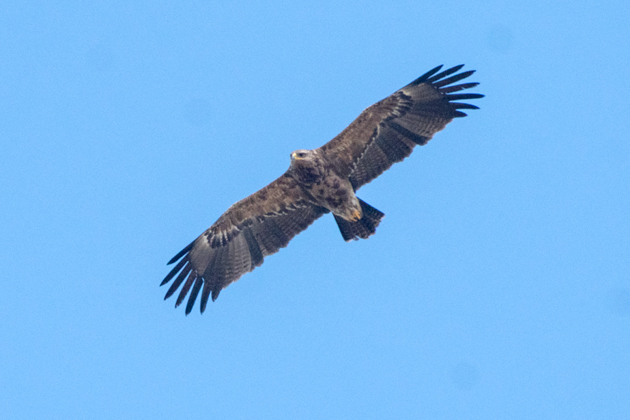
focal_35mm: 819
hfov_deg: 2.5
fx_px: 14329
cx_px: 273
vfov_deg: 1.7
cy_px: 216
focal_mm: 480
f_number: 6.3
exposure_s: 1/3200
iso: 1000
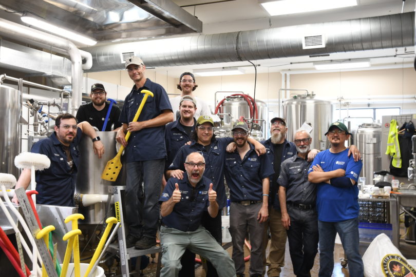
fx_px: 428
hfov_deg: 51.9
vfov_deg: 35.9
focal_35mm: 37
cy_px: 138
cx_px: 208
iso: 400
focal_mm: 25
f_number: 8
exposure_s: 1/8
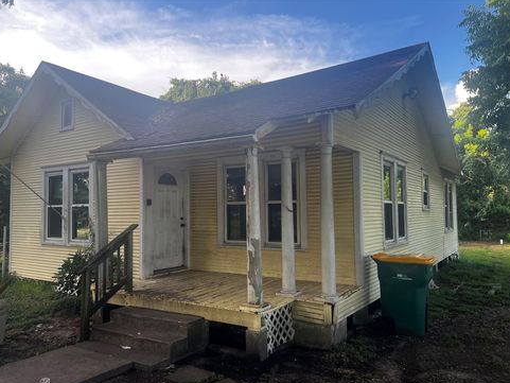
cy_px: 195
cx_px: 248
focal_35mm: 27
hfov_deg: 65.3
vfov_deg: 51.4
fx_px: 398
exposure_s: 1/371
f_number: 1.5
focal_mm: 5.7
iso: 50
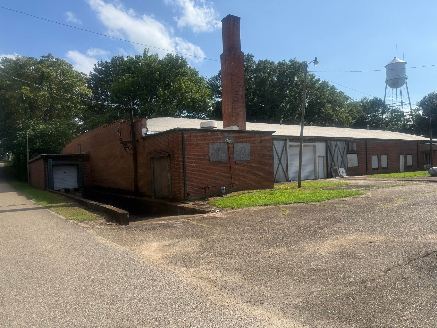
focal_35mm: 24
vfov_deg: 56.8
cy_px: 164
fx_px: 303
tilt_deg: +0.7
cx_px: 218
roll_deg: +2.0
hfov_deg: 71.6
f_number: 1.78
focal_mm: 6.76
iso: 80
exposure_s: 1/4975
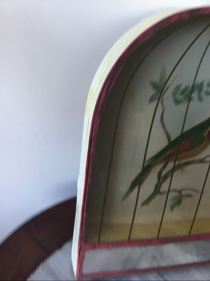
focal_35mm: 31
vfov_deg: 58.4
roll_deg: -12.8
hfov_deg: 45.4
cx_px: 105
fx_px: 251
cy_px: 140
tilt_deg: -37.3
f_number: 2.4
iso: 32
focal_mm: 3.3
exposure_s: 1/33
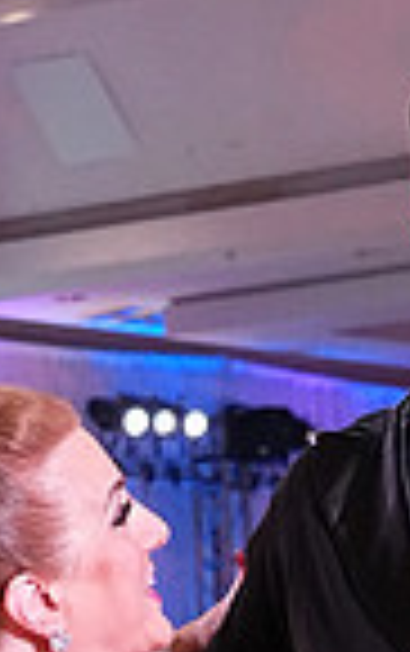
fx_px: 4421
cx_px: 223
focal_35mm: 248
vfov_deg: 8.1
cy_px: 1228
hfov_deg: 5.3
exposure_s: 1/320
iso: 3200
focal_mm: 41
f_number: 5.6
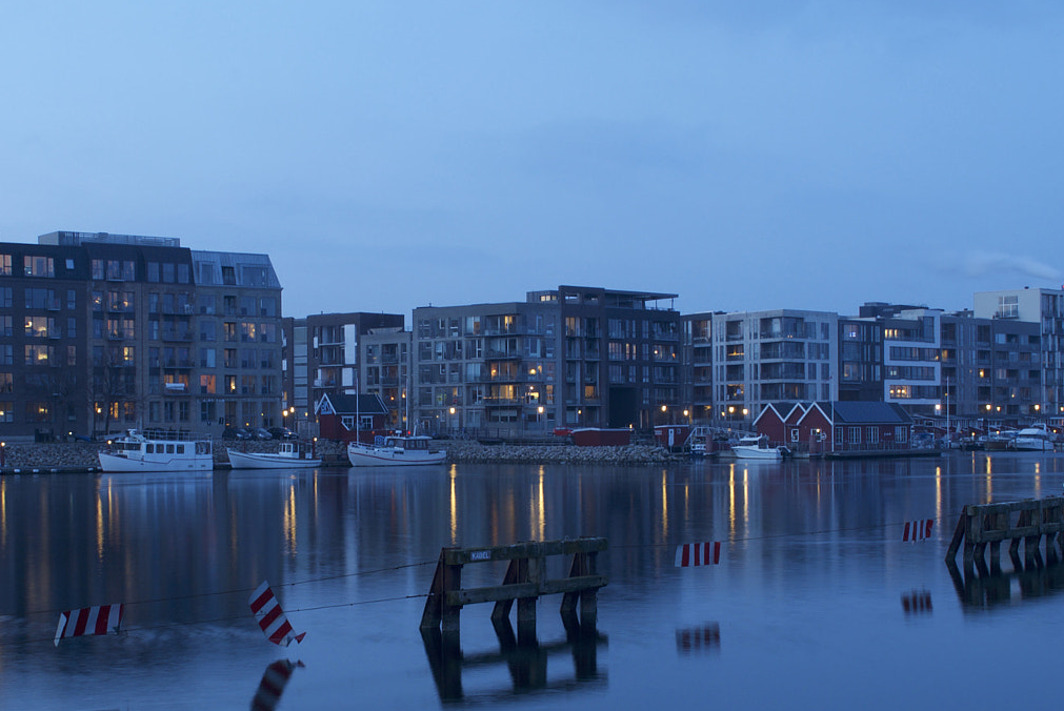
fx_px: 1686
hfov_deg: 34.9
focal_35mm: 57
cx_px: 439
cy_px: 442
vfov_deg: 23.8
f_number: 13
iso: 100
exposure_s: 3
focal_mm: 24
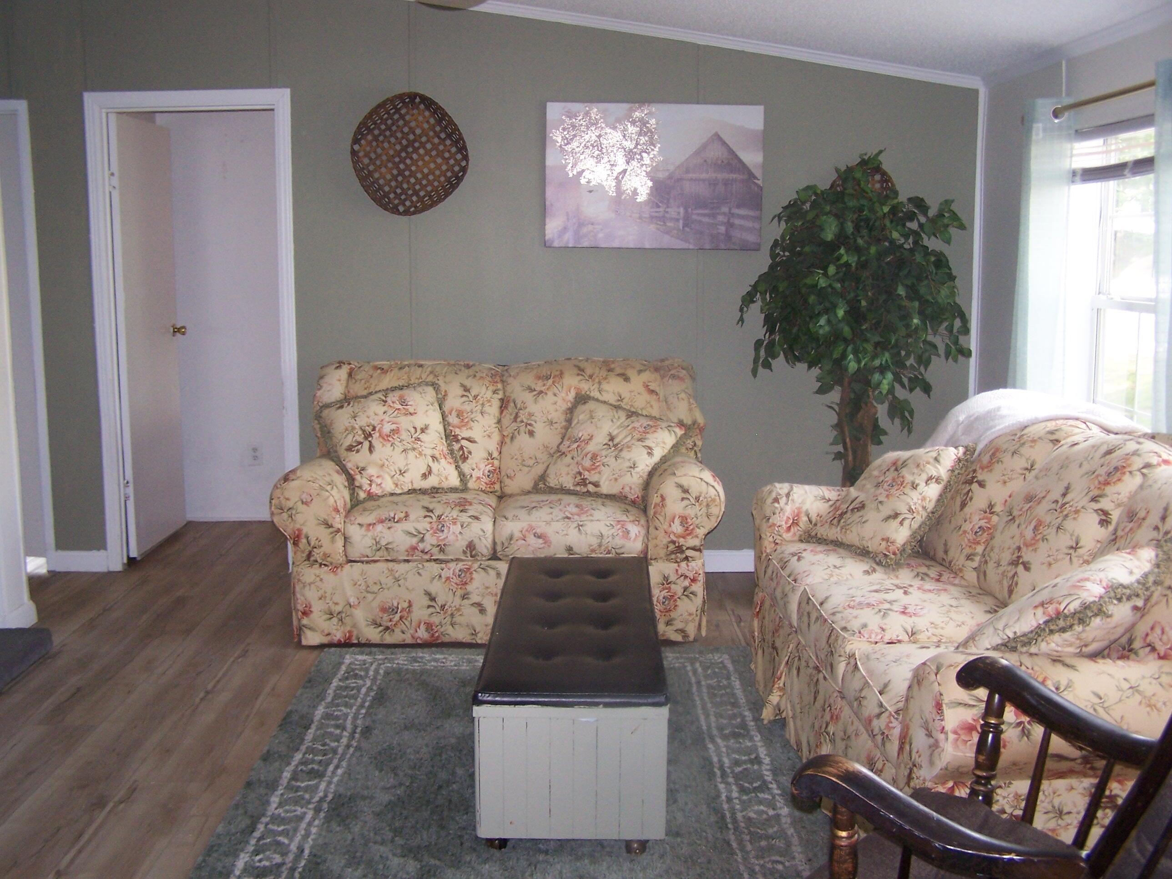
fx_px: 1287
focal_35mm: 38
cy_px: 440
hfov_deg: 49.0
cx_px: 586
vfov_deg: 37.7
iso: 140
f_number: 2.8
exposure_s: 1/60
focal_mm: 6.3
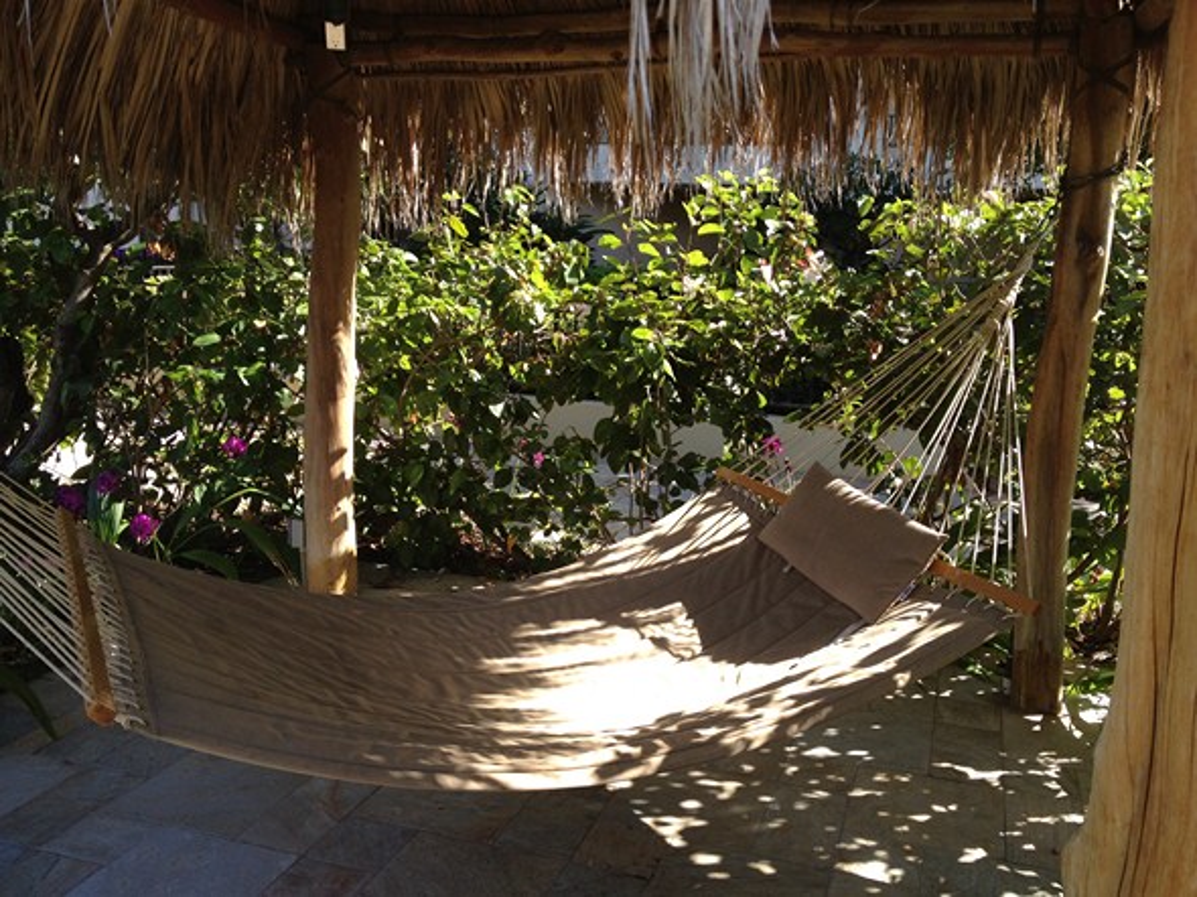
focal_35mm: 35
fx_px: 1210
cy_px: 448
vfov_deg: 40.7
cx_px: 598
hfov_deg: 52.6
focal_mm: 4.28
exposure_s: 1/368
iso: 64
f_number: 2.4
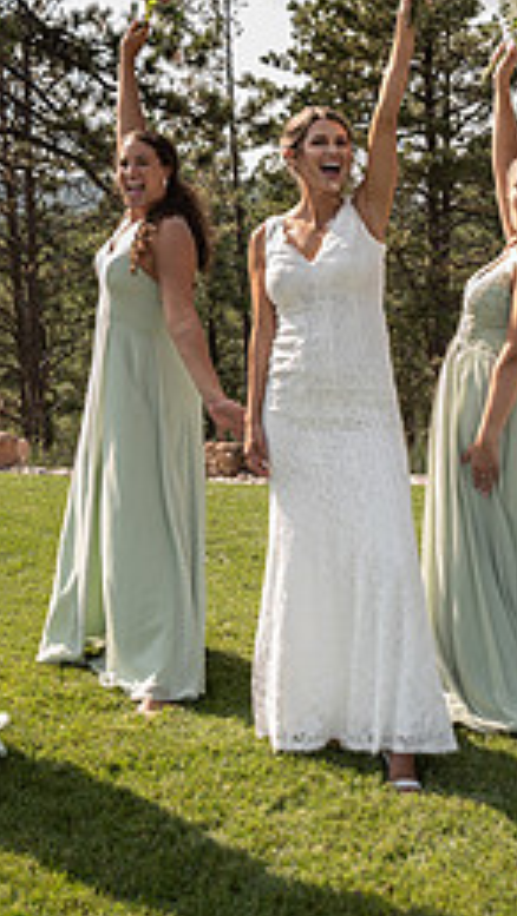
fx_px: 1484
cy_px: 278
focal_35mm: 61
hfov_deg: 19.7
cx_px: 159
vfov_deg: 33.9
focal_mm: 26
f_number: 4.5
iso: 80
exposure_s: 1/160
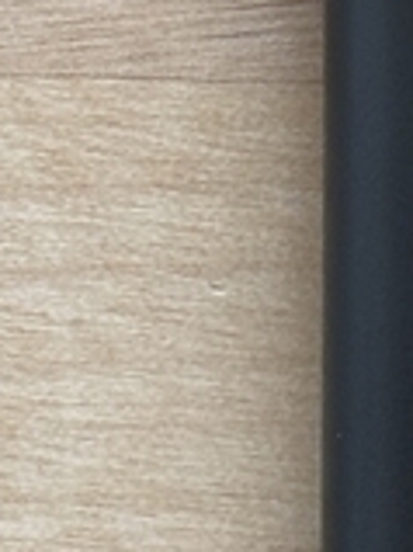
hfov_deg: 4.1
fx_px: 5782
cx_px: 330
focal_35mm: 363
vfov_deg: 5.4
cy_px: -253
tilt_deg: -76.0
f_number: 1.78
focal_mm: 6.76
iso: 100
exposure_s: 1/60
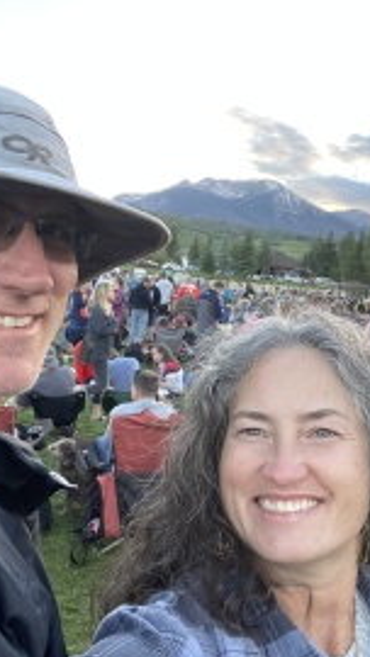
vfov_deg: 58.0
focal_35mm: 34
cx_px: 217
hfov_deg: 34.6
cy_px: 331
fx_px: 593
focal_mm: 2.71
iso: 100
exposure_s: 1/86
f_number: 2.2
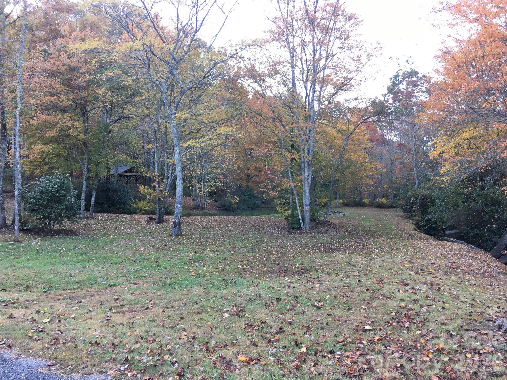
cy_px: 190
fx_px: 425
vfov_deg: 48.2
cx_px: 254
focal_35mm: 29
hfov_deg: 61.7
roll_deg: -0.8
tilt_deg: +1.3
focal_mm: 4.15
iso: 32
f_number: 2.2
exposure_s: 1/30
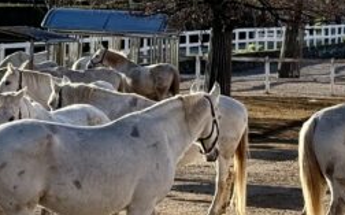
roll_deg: +0.1
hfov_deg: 10.6
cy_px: 71
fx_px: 1804
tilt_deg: -2.3
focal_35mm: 192
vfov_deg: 6.8
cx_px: 511
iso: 64
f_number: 1.78
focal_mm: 6.76
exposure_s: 1/3891
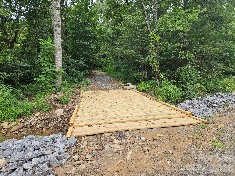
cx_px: 118
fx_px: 156
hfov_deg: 73.9
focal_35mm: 23
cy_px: 88
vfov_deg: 58.9
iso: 25
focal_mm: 5.4
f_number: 1.8
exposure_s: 1/474
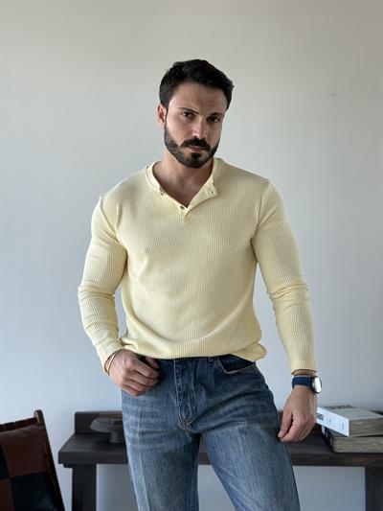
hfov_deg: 30.3
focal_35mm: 48
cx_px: 192
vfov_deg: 39.6
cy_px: 256
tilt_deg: +0.6
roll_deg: +0.1
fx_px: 708
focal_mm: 6.76
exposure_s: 1/309
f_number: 1.78
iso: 80
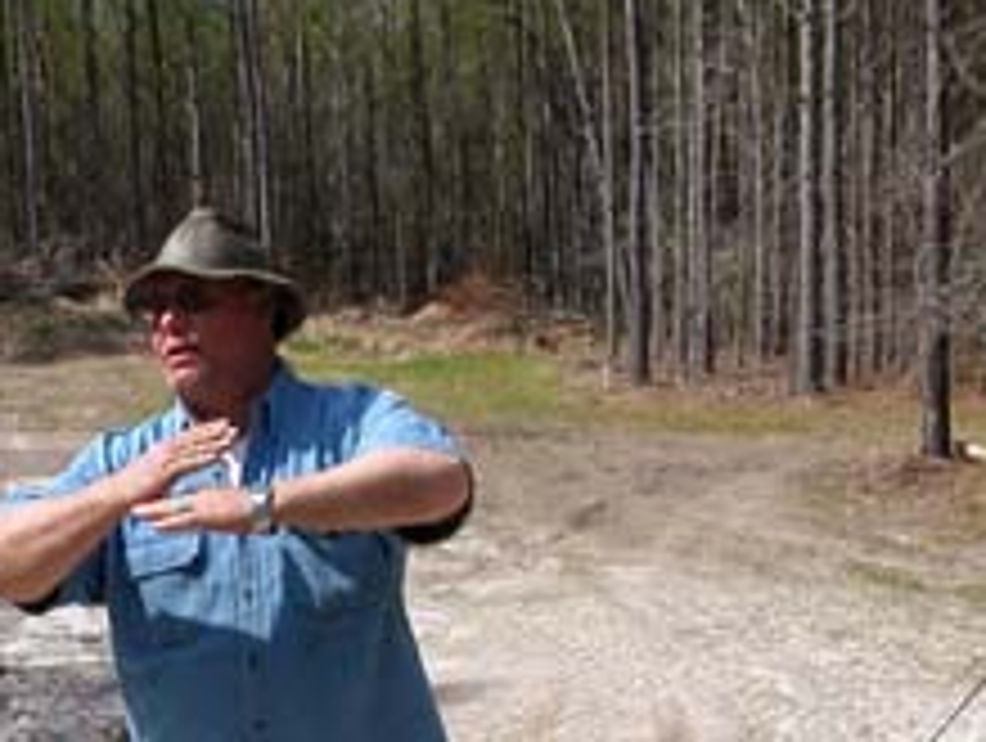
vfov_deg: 19.0
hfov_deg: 25.4
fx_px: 2168
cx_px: 275
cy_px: 720
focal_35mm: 76
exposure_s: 1/474
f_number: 4.5
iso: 100
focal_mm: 5.6
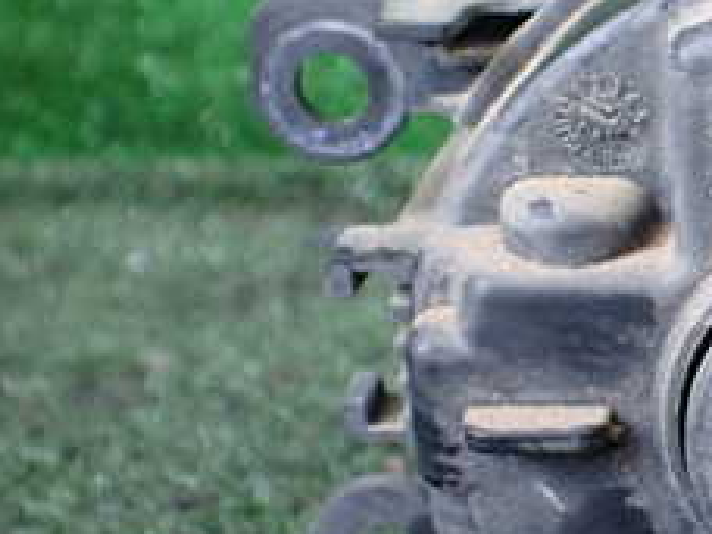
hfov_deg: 22.7
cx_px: 856
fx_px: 1625
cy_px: 275
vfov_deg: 18.7
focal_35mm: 79
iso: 800
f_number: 2.3
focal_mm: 5.4
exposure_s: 1/125
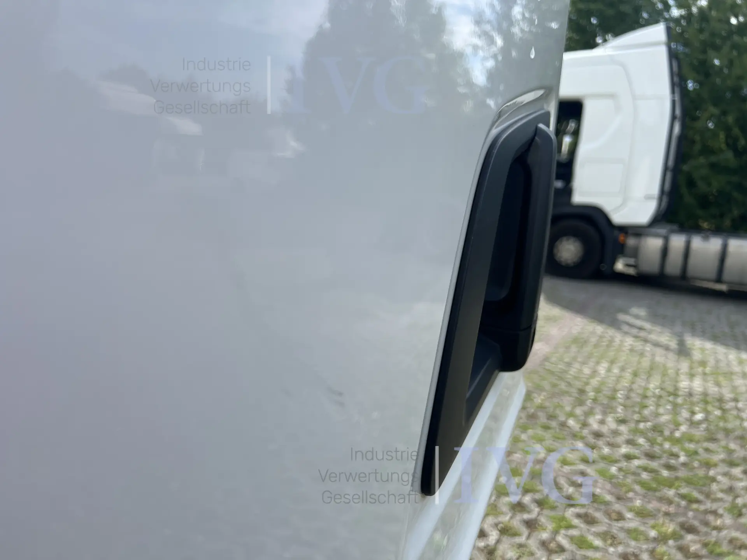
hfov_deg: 67.3
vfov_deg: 53.1
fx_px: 561
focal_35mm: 26
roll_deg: -3.8
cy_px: 280
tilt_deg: -9.6
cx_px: 374
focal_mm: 5.7
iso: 50
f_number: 1.5
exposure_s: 1/1972
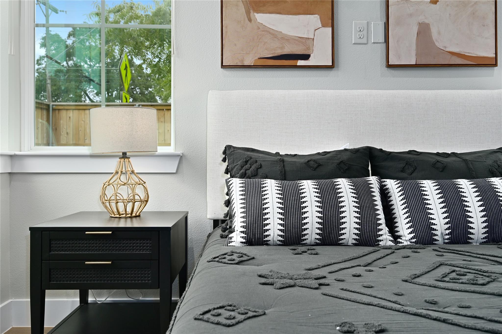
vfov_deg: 43.5
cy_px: 167
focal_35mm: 30
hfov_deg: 62.0
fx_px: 418
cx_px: 251
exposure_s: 1/13
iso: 800
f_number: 8
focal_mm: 30
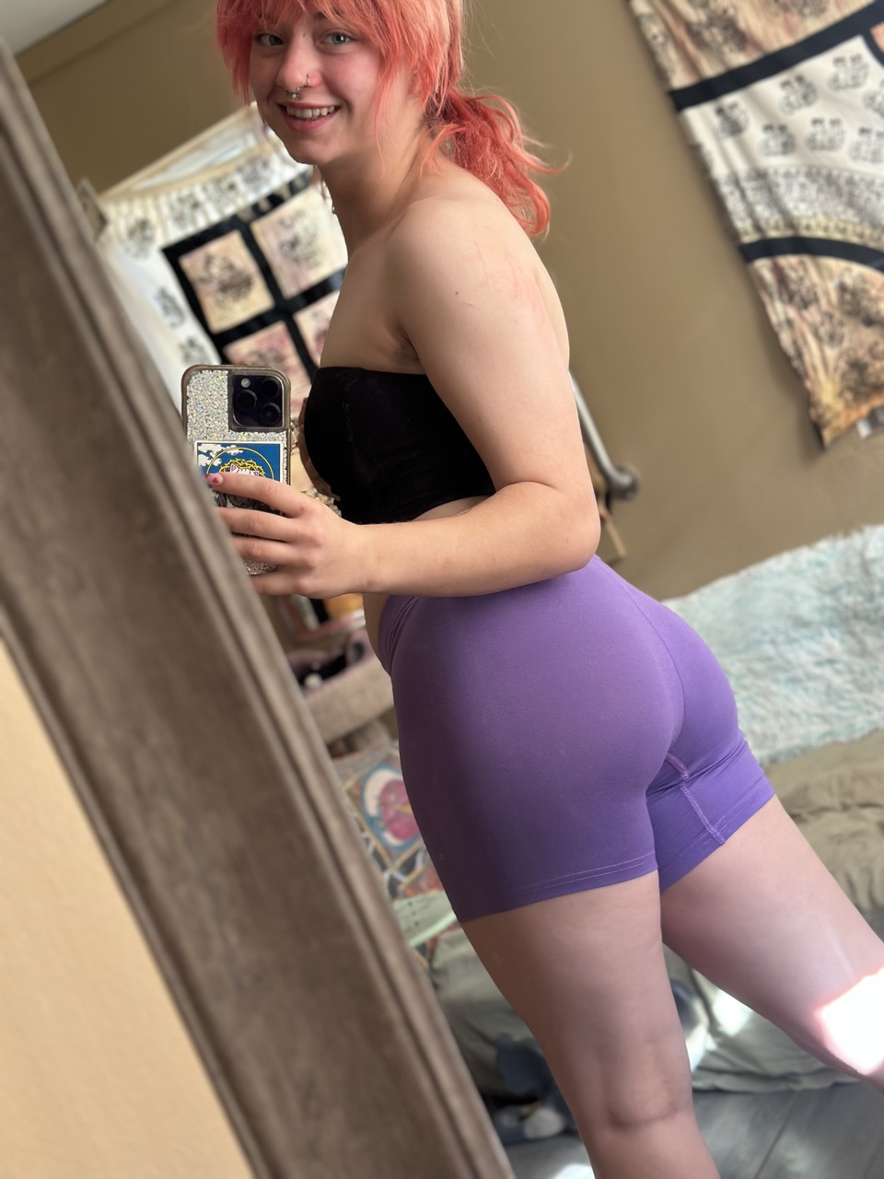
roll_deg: +22.5
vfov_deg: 39.7
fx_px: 1634
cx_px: 442
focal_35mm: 48
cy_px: 590
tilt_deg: -12.4
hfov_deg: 30.3
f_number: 1.78
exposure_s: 1/60
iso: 200
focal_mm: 6.86
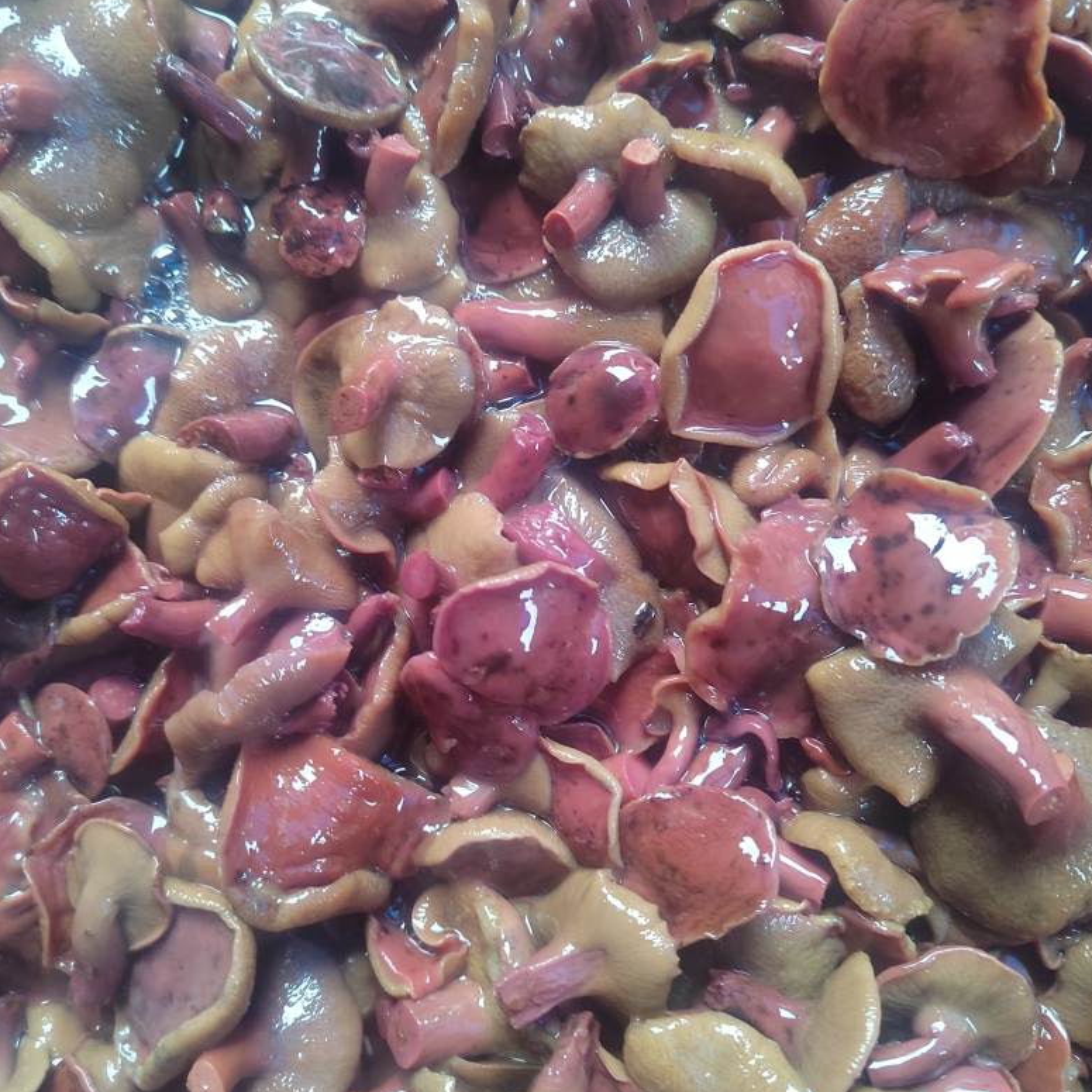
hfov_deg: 57.3
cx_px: 538
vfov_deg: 57.2
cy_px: 587
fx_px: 999
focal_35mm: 28
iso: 1878
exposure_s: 1/50
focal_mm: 5.52
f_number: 1.9
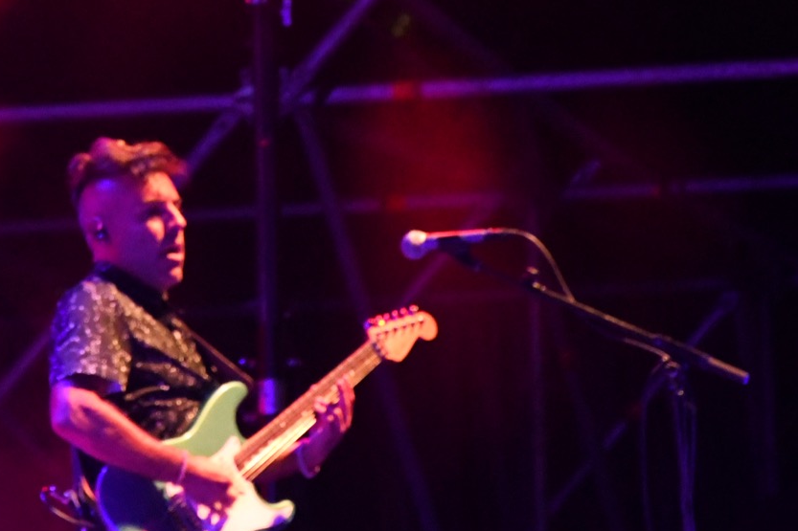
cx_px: 148
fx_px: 8355
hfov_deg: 5.5
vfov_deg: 3.6
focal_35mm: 377
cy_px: -21
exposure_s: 1/100
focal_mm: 105
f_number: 5.6
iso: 8000
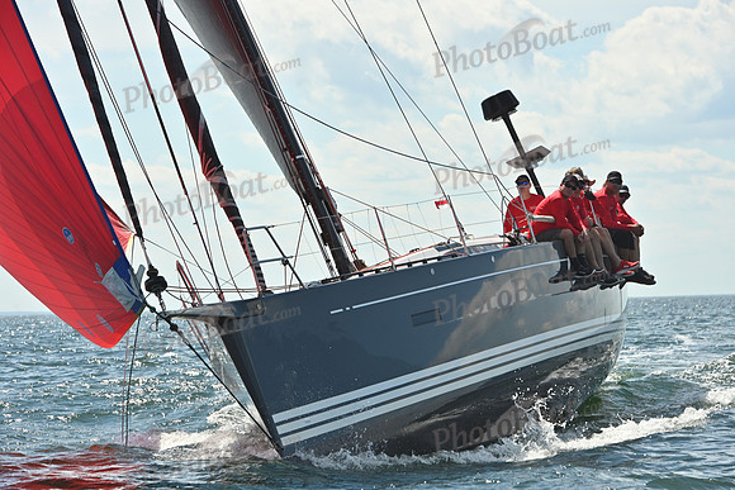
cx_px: 368
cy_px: 245
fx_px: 3063
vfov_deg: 9.2
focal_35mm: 150
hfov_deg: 13.7
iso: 250
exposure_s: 1/1000
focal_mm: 150
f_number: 11
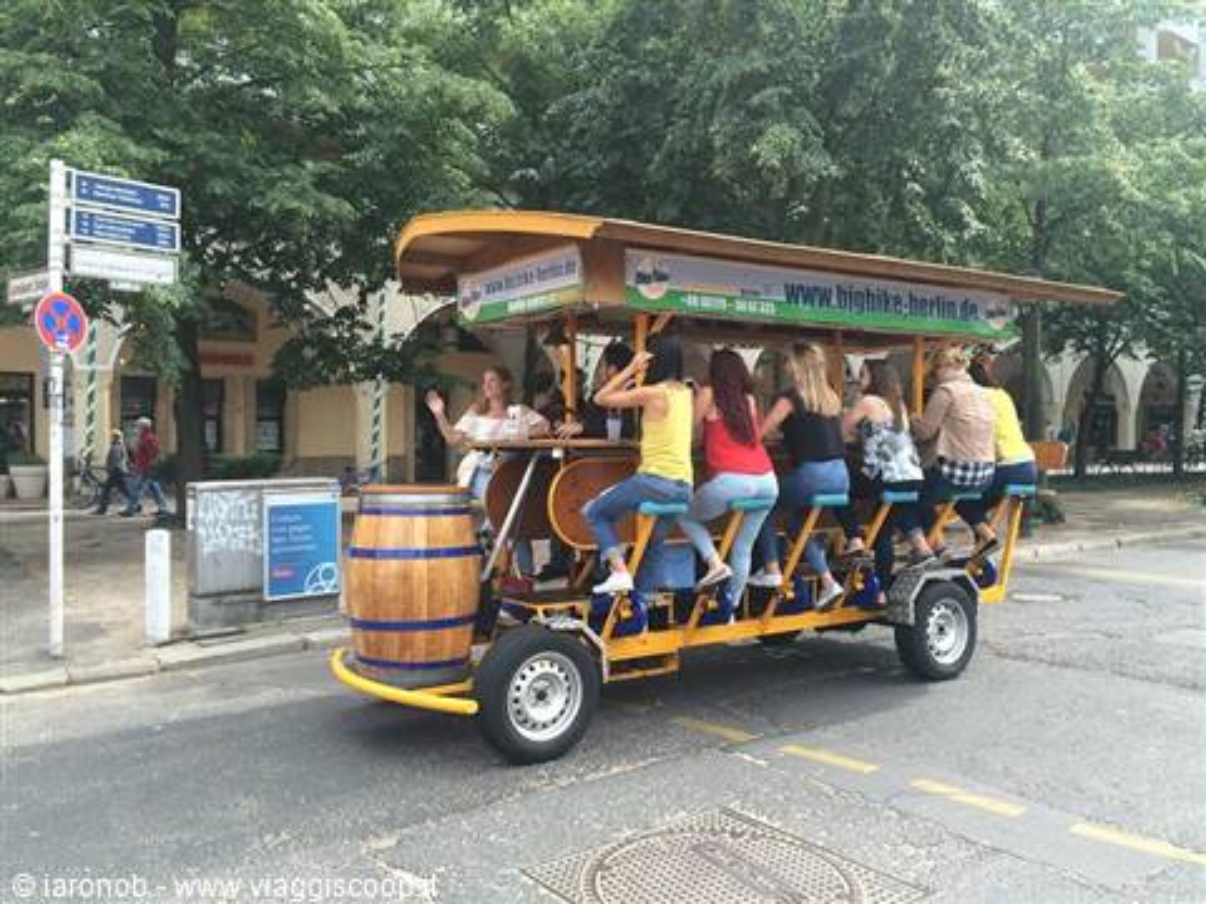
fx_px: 1010
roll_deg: +0.8
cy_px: 452
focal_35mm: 29
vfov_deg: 48.2
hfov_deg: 61.7
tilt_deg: -2.2
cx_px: 603
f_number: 2.2
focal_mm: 4.15
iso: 32
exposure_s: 1/631
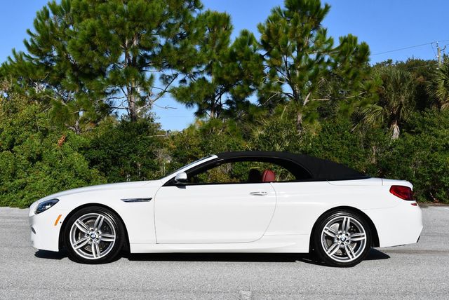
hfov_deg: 38.2
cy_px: 150
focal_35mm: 52
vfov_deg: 26.0
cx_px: 224
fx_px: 649
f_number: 9
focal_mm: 26
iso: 100
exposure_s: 1/320
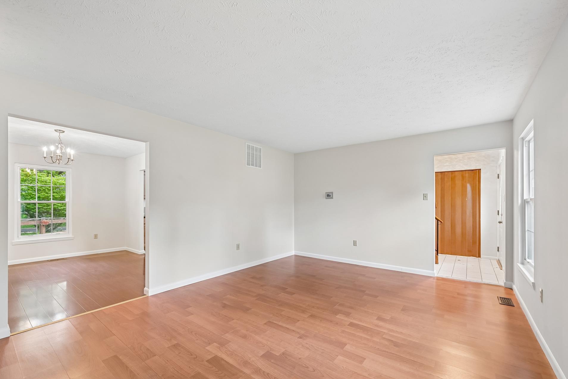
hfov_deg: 100.4
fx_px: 237
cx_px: 290
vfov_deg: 77.2
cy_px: 202
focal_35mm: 15
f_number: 8
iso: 400
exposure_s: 1/5
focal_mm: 14
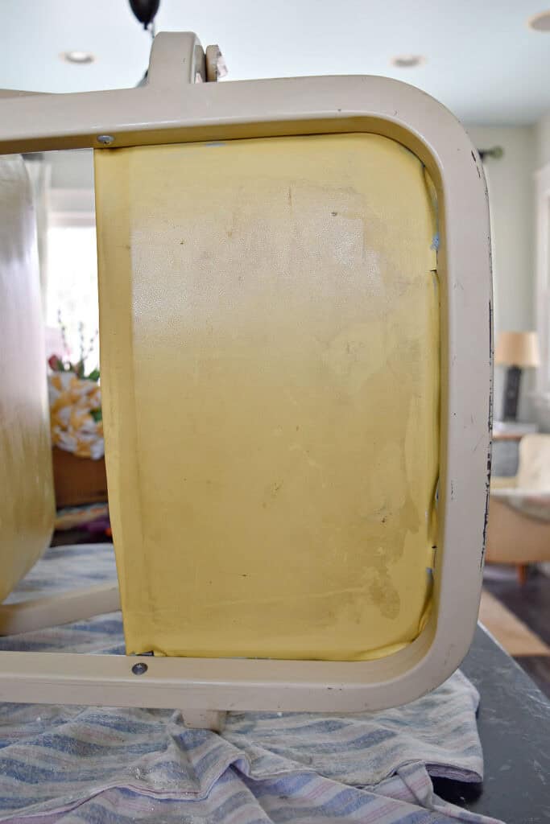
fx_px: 825
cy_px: 412
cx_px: 275
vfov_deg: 53.1
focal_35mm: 36
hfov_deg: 36.9
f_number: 5
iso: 400
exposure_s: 1/100
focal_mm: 24
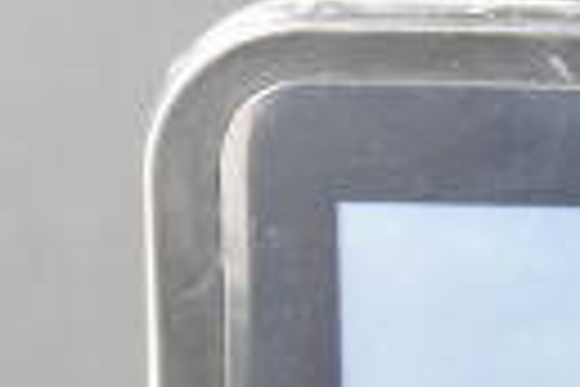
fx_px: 5703
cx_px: 1218
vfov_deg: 3.9
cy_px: 659
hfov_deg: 5.7
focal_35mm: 354
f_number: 5.6
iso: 4500
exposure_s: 1/80
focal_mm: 50
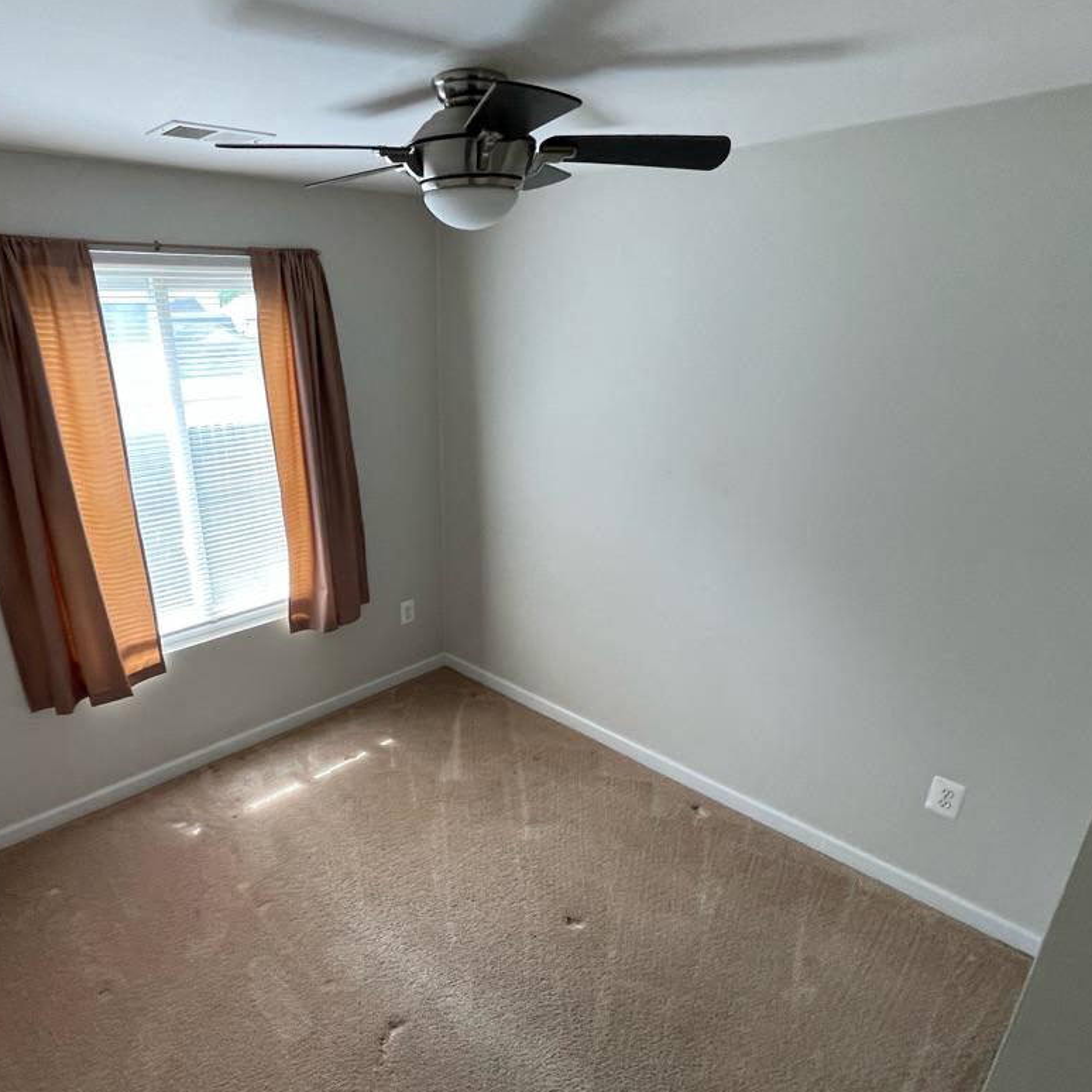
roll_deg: -0.1
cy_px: 605
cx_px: 457
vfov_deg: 77.4
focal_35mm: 19
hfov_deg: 77.1
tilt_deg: -22.1
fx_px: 678
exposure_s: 1/120
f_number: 2.4
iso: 200
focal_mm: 1.54
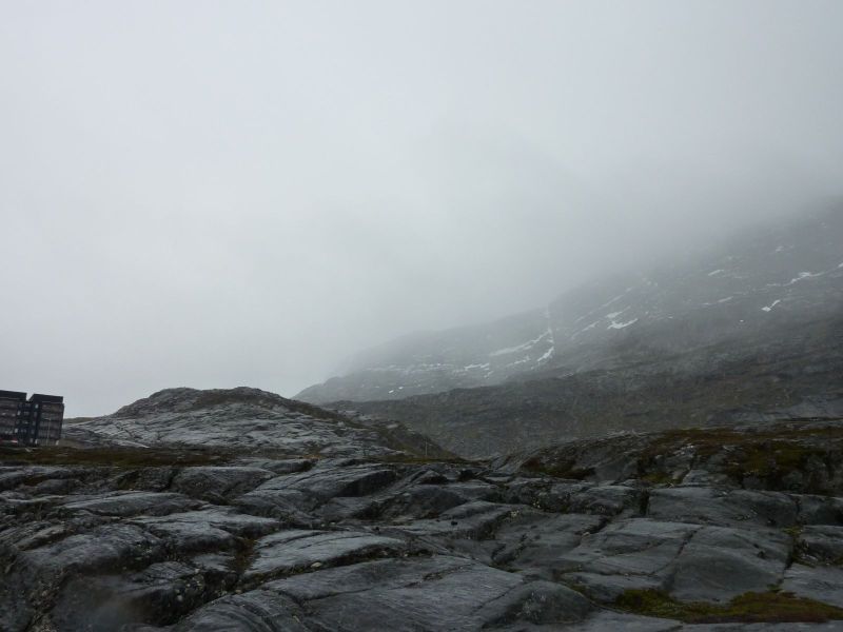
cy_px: 316
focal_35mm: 25
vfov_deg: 54.9
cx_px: 422
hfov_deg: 69.4
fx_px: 609
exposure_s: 1/250
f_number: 4
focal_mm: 4.1
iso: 125
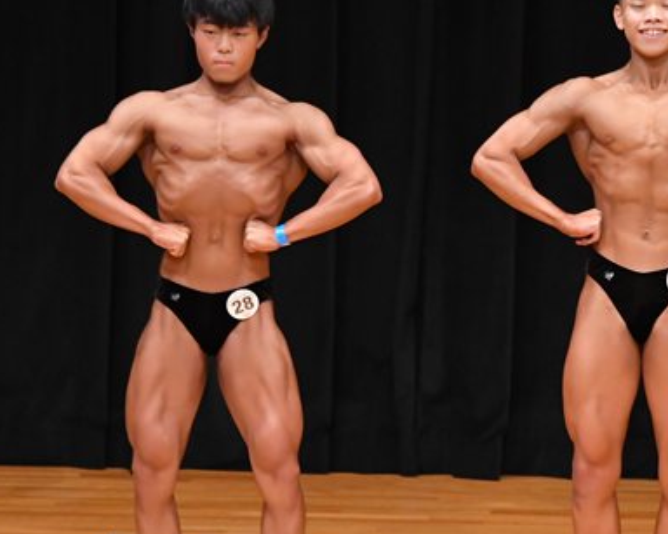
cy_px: 278
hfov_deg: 3.8
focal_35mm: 511
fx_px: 10100
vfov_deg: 3.0
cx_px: 540
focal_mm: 180
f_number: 5.6
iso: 4000
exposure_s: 1/400
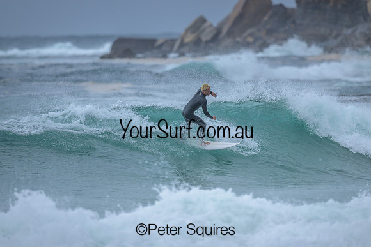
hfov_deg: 2.6
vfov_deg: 1.7
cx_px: 186
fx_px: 8246
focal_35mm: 800
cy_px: 124
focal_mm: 800
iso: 200
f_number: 6.3
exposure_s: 1/2000
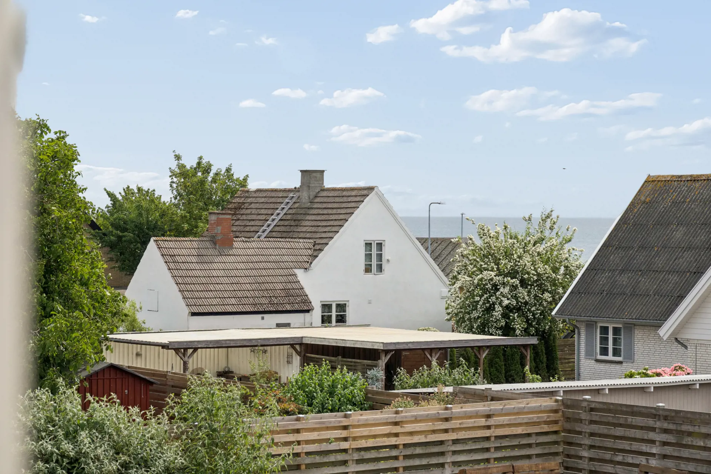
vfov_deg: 13.0
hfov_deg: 19.5
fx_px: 2074
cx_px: 356
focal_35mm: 105
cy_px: 237
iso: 200
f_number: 8
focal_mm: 70
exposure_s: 1/1250
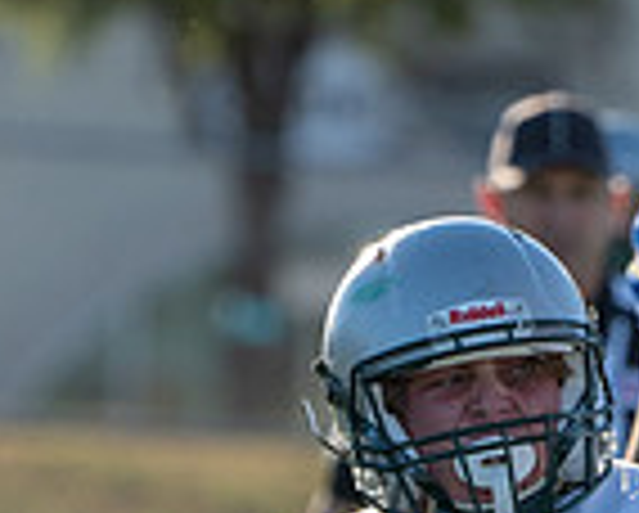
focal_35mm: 1350
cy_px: 945
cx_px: 671
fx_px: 25566
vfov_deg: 1.1
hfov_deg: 1.4
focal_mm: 303
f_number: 5.6
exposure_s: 1/1250
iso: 500
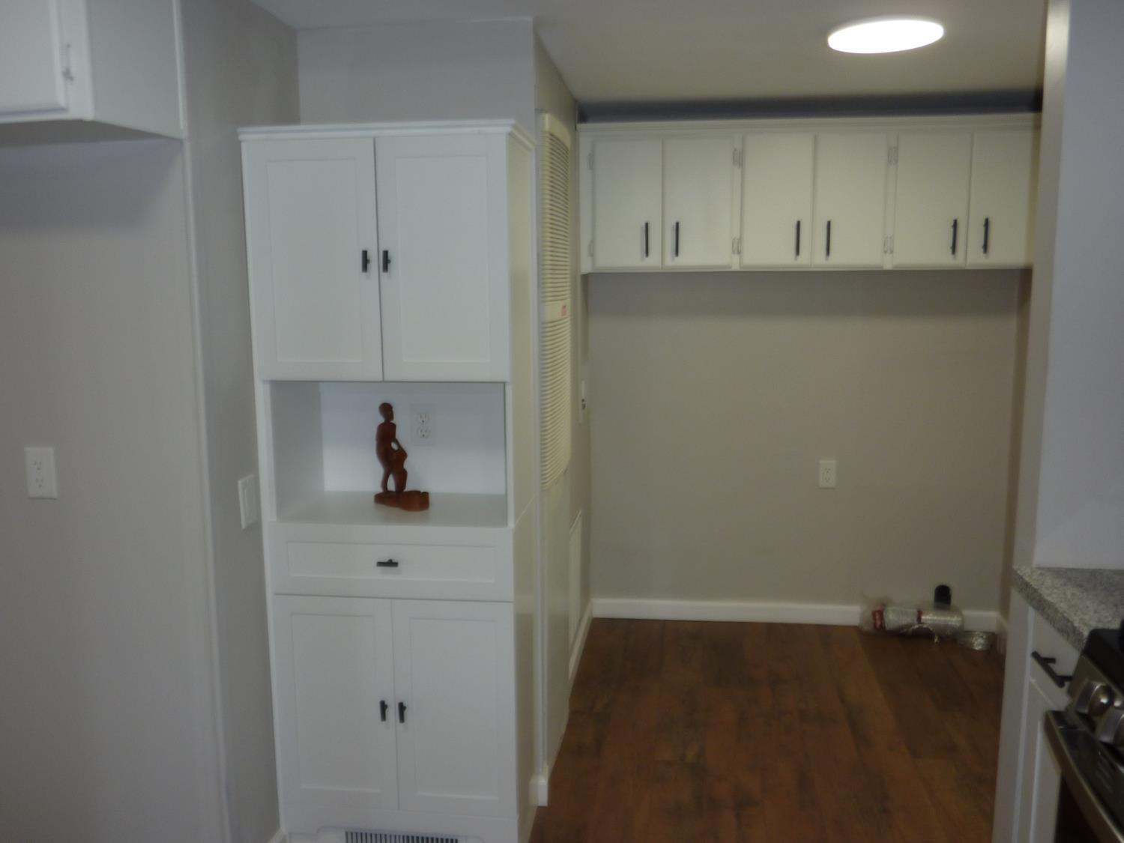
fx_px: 942
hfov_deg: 61.7
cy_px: 422
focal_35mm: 29
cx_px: 562
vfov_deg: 48.2
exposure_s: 1/30
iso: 100
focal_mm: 4.7
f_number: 3.4
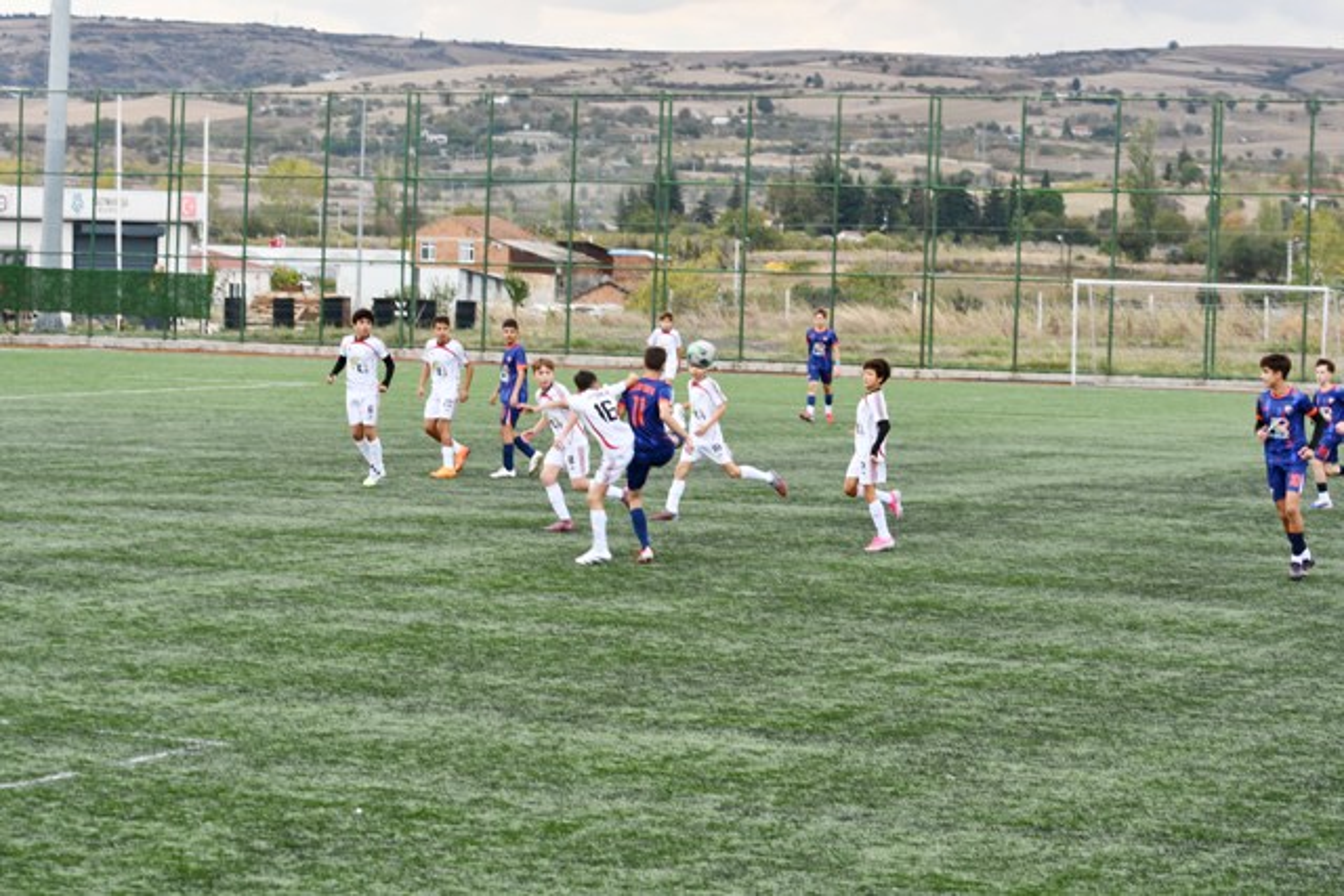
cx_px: 672
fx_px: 3921
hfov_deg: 19.5
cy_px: 448
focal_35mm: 105
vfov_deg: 13.0
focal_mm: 70
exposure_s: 1/250
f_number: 5.6
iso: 220
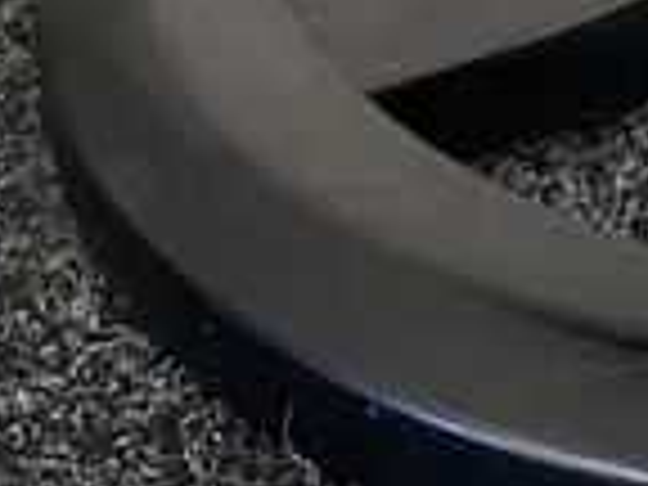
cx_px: 1300
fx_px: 3201
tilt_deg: -20.1
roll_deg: +0.0
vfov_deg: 7.9
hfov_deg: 10.6
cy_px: -770
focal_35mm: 171
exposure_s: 1/50
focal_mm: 6.86
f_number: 1.78
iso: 200
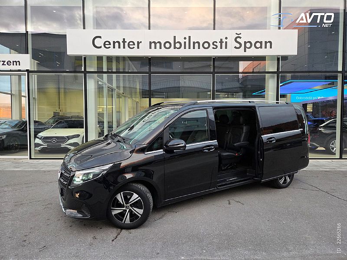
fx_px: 231
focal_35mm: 23
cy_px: 130
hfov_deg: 73.9
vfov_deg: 58.9
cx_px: 174
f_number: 1.8
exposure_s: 1/180
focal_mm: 5.4
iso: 200
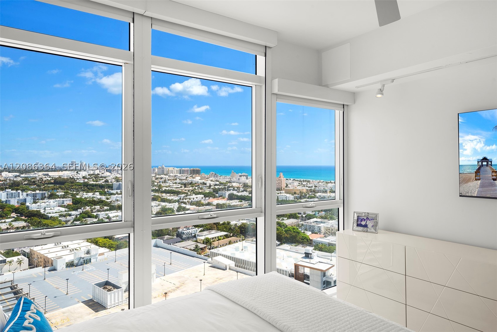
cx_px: 248
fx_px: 304
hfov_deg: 78.6
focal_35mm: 22
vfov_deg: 57.2
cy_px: 166
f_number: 11
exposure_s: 1/60
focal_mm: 22
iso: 200
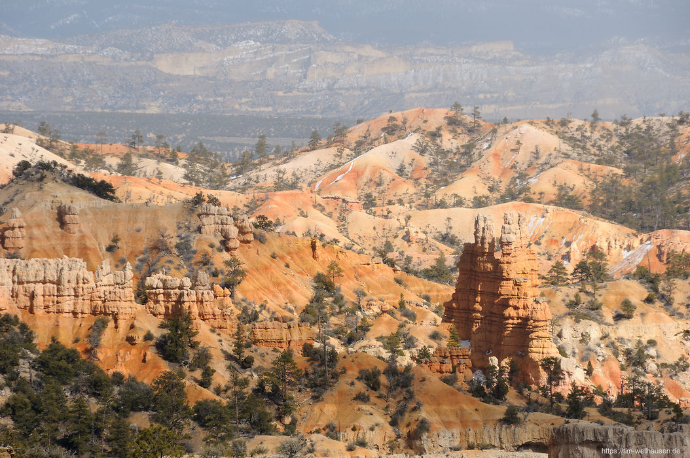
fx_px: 5743
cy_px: 229
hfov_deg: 6.9
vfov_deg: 4.6
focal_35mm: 300
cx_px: 345
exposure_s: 1/400
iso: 200
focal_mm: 200
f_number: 11
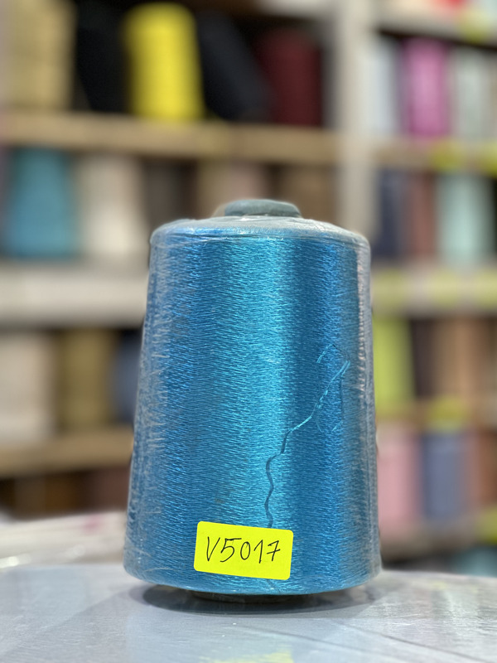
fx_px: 1474
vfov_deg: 25.3
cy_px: 332
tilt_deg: +0.5
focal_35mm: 77
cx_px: 248
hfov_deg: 19.1
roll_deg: +0.2
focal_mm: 9
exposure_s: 1/33
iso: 125
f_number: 2.8
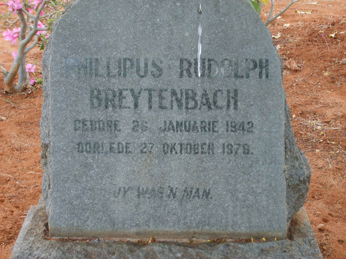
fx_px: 610
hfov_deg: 31.7
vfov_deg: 24.0
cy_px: 130
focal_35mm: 61
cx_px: 173
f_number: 3.6
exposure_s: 1/45
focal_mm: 10.3
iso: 50
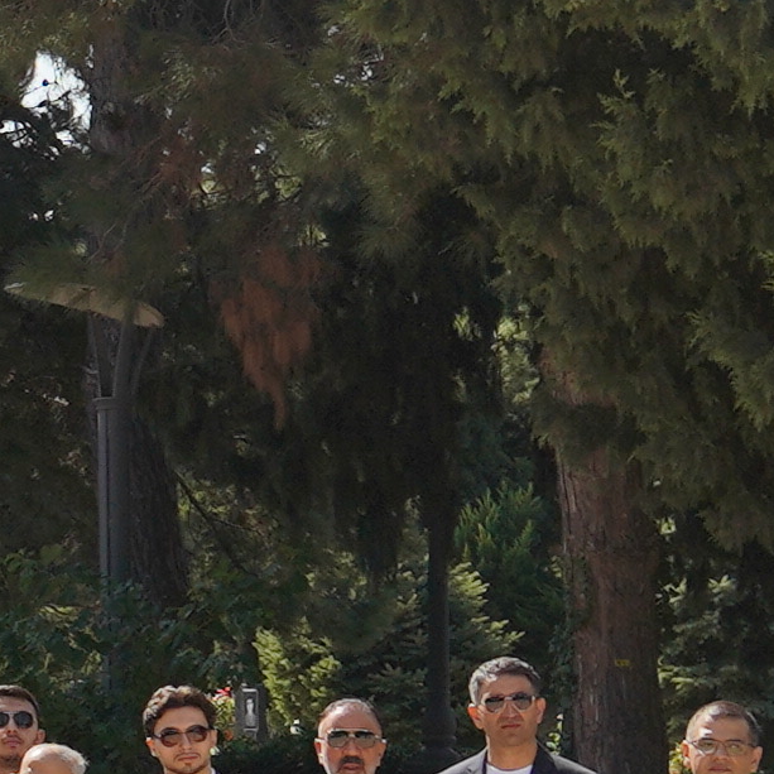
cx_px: -1141
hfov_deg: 8.0
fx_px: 5110
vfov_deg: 8.7
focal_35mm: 202
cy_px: 403
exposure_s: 1/640
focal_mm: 25
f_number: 6.3
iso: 160
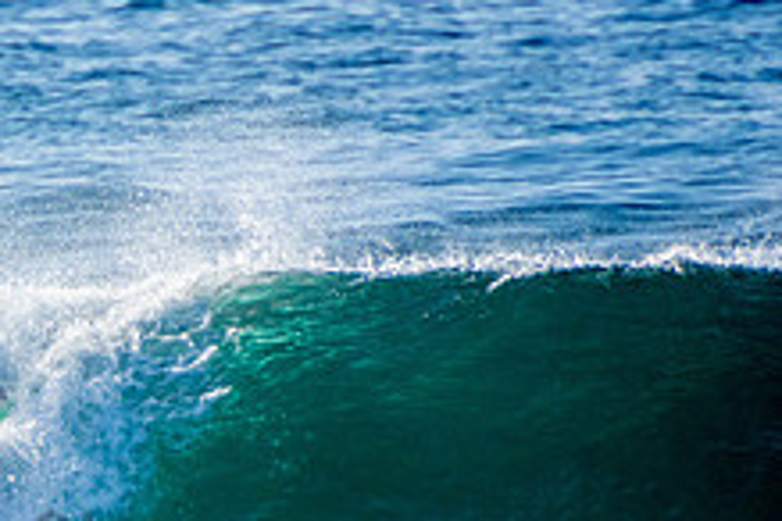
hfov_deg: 1.3
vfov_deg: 0.9
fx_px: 34470
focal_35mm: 1587
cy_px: 498
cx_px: -250
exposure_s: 1/2000
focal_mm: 400
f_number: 5.6
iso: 320
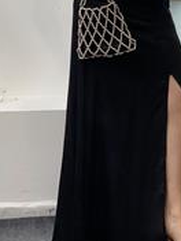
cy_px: 8
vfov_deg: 15.9
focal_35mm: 122
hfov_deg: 12.1
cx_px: 122
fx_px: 851
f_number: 2
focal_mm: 6
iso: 80
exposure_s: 1/100
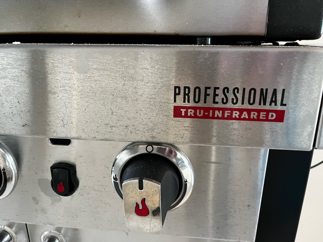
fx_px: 243
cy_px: 121
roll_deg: -0.8
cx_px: 162
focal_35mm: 26
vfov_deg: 53.0
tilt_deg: -17.7
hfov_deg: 67.3
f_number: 1.6
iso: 500
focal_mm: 5.1
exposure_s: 1/60
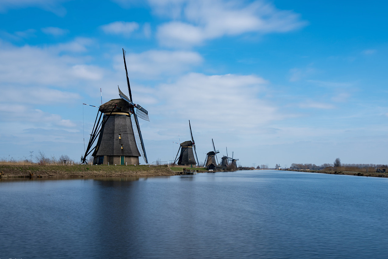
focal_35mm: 44
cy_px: 143
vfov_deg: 30.5
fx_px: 474
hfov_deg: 44.5
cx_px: 190
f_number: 4
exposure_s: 1/1250
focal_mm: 35
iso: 100
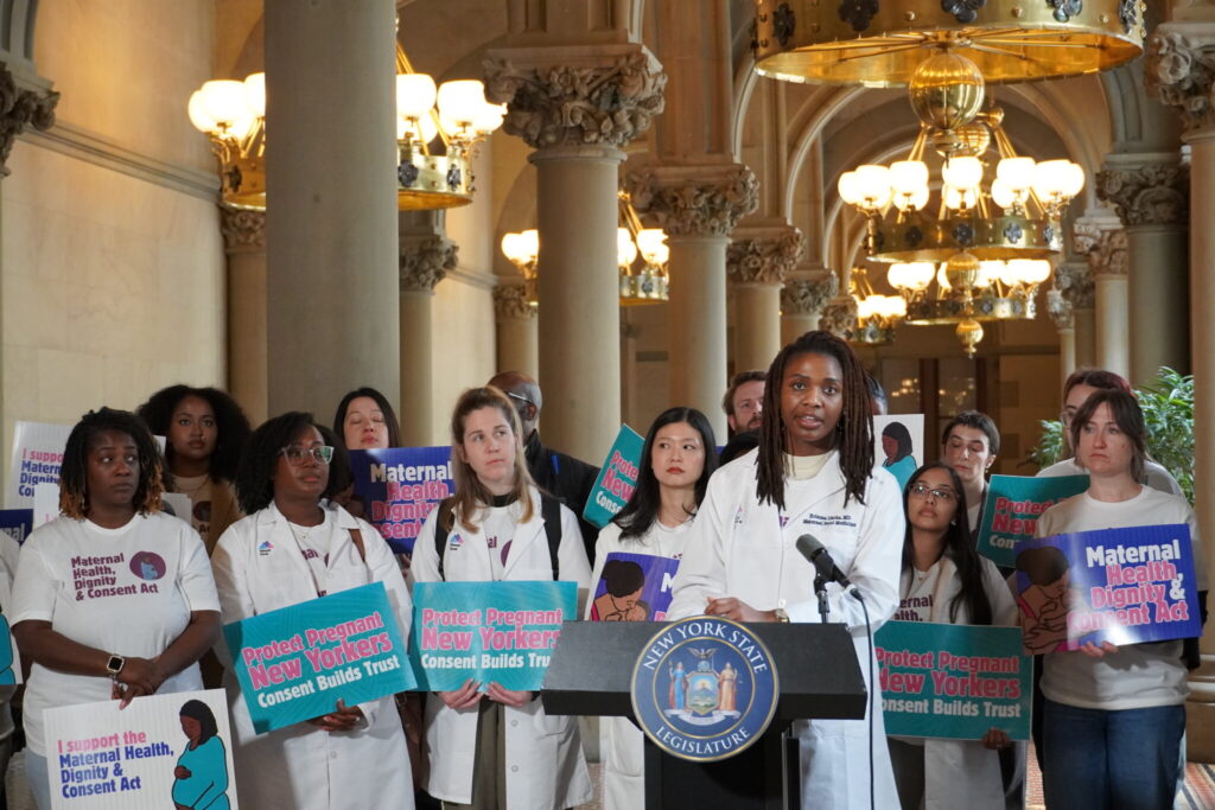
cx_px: 608
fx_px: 2734
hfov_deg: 25.1
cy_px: 405
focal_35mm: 81
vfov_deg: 16.9
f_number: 5
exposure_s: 1/160
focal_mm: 54
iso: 2500
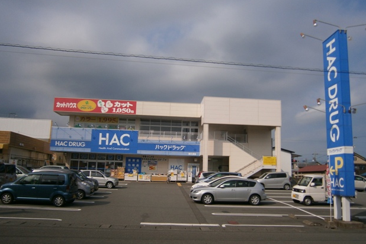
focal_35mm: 28
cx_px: 188
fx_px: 285
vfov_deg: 46.3
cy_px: 136
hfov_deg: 65.5
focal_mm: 4.7
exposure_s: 1/400
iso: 80
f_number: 8
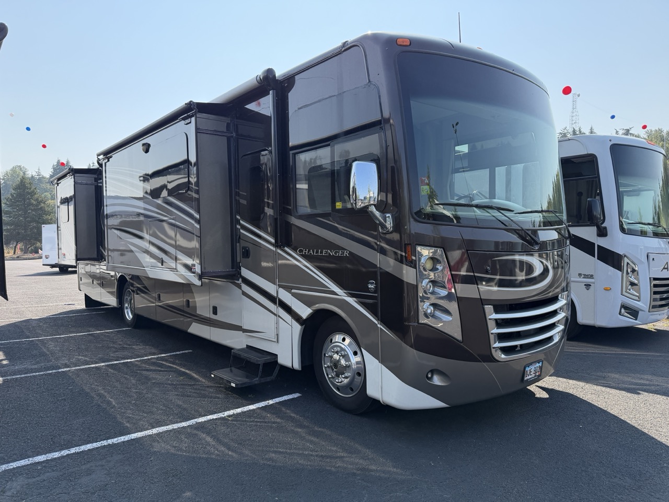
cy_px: 251
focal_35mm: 24
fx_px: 464
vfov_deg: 56.8
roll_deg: +0.5
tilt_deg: -0.4
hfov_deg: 71.6
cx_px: 334
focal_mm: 6.76
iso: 100
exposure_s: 1/1949
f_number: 1.78
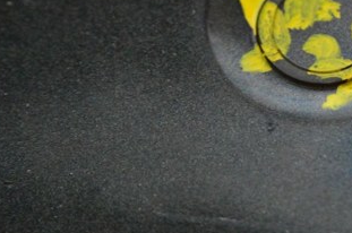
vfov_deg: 8.0
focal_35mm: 170
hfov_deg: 12.0
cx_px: 332
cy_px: 47
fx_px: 1659
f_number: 5.6
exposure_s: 1/50
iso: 6400
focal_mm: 55
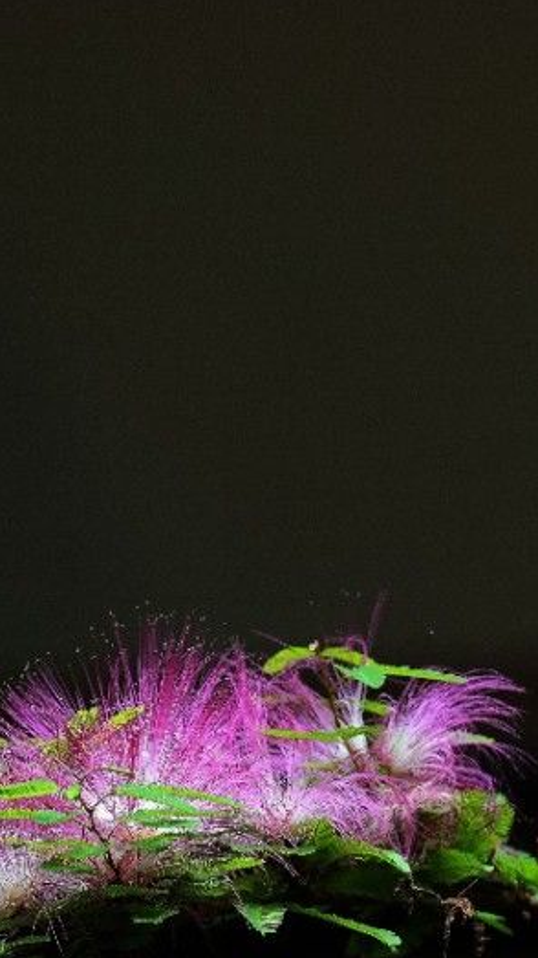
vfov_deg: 3.8
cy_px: 845
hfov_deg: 2.2
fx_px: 14234
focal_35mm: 561
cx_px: 313
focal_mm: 200
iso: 400
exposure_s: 1/100
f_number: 5.6
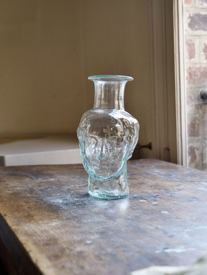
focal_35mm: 56
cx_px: 104
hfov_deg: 26.1
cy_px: 138
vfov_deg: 34.3
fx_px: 446
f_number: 3.6
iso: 640
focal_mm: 28
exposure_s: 1/60
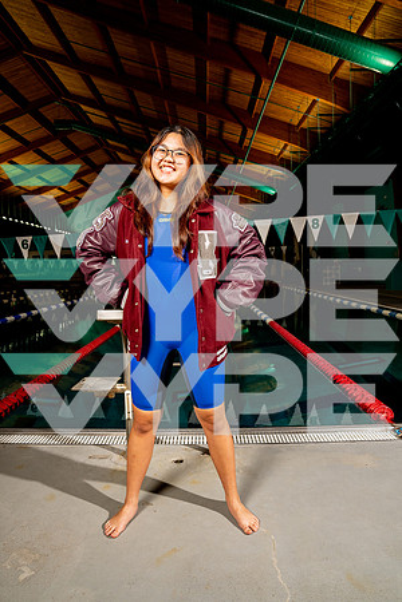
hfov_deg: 53.1
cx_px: 201
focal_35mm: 24
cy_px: 301
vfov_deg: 73.7
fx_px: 402
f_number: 7.1
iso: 400
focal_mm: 24
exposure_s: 1/125
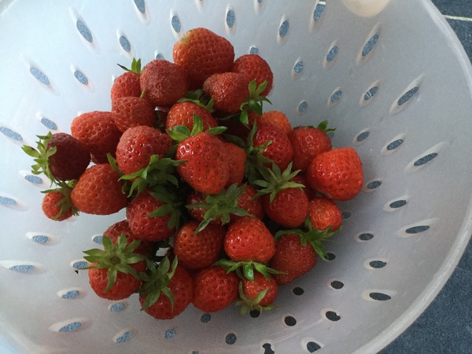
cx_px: 236
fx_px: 423
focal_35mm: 31
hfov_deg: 58.4
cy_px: 177
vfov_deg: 45.4
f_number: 2.4
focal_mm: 3.3
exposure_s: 1/33
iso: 250
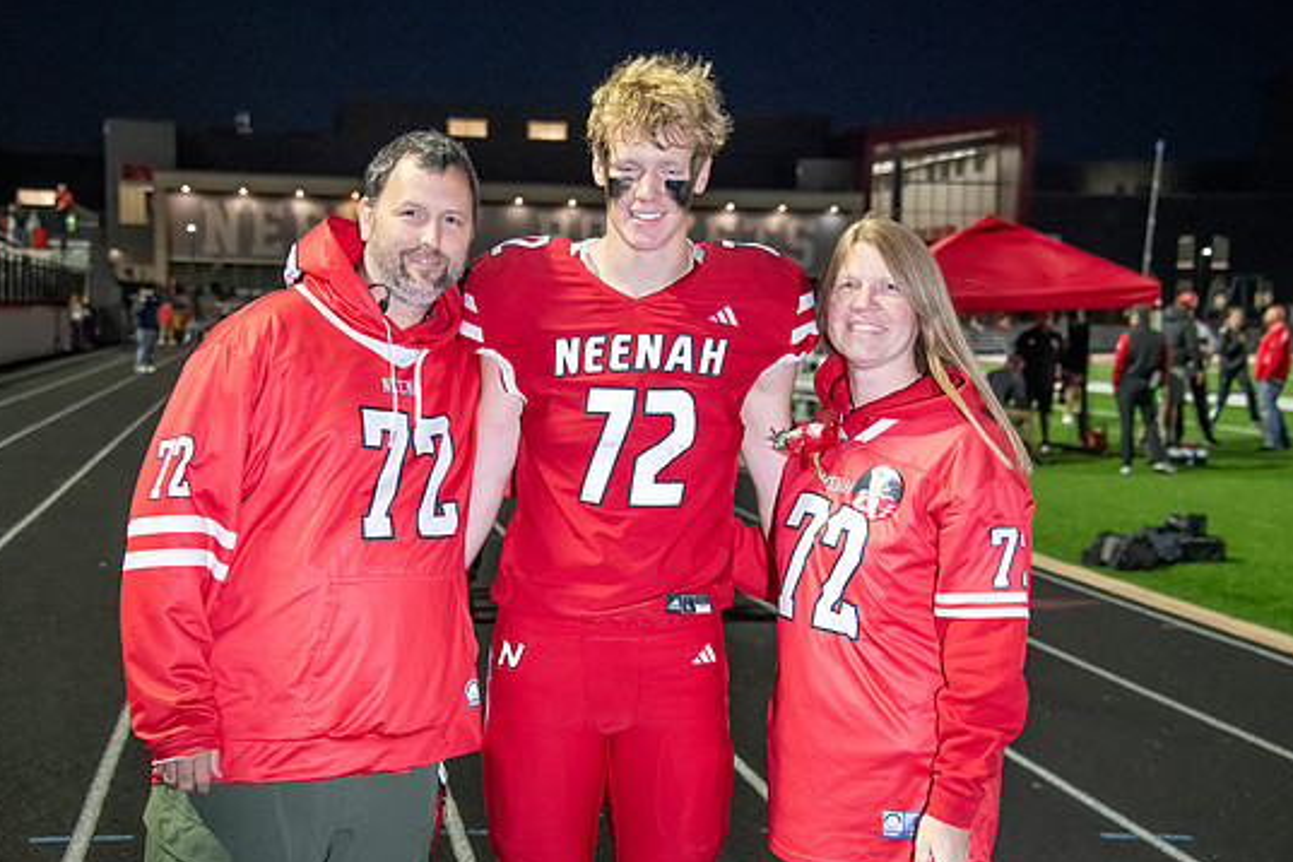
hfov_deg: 30.1
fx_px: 2406
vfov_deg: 20.3
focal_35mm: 67
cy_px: 454
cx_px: 604
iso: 5000
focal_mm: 62
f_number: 5.6
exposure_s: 1/160
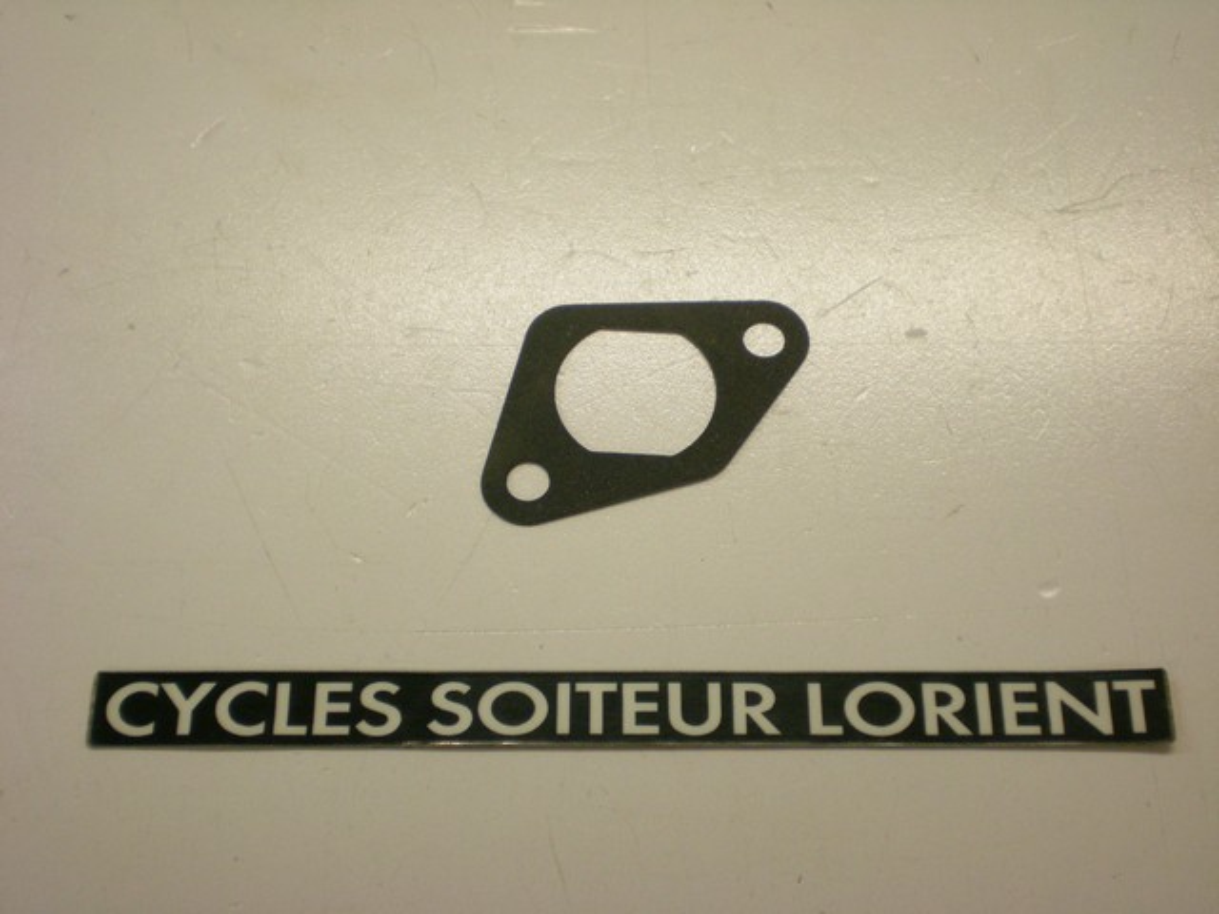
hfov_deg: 42.9
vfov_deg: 32.9
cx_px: 610
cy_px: 457
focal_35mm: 44
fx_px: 1549
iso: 181
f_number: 3.5
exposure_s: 1/39.7
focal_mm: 7.4
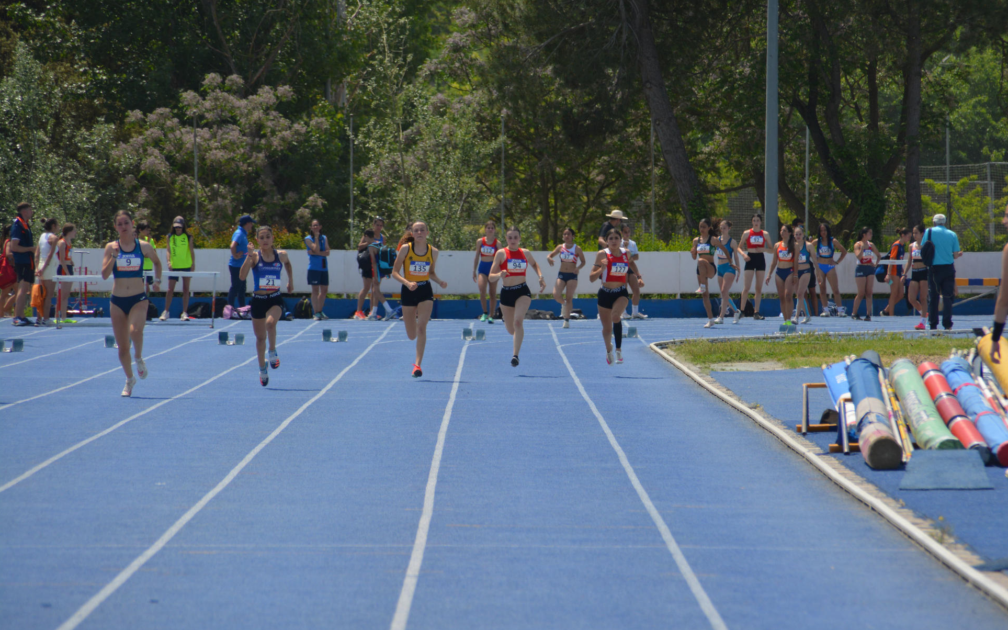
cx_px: 534
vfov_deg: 4.0
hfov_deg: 6.5
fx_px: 8927
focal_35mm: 325
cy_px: 303
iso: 400
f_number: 7.1
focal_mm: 200
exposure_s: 1/1600
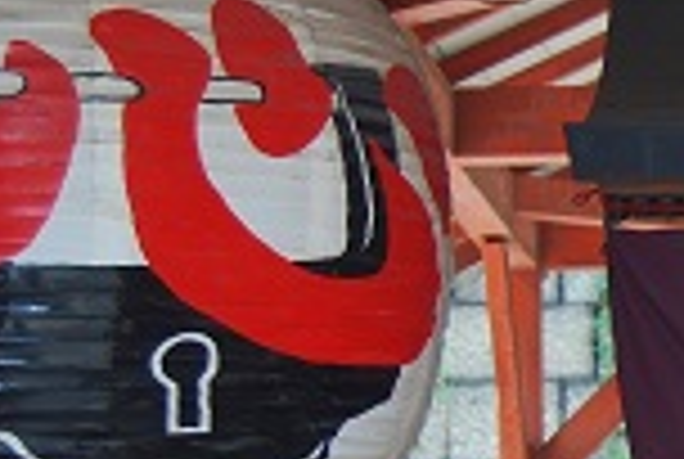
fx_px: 3598
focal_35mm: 189
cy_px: 464
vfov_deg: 7.3
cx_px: 1098
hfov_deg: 10.4
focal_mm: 30
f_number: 4.2
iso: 280
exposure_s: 1/60
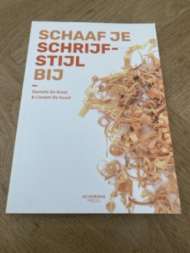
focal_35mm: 26
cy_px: 126
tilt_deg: -71.6
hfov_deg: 53.1
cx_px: 95
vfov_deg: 67.3
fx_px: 190
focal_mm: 4.25
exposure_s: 1/597
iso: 32
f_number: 1.8
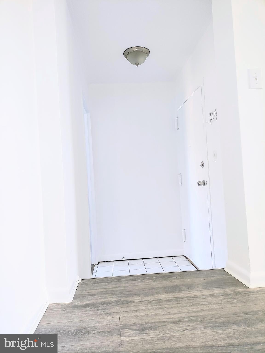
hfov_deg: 54.9
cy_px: 176
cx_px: 132
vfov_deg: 69.4
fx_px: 255
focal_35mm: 25
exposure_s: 1/120
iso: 1075
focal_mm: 4.71
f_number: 1.7
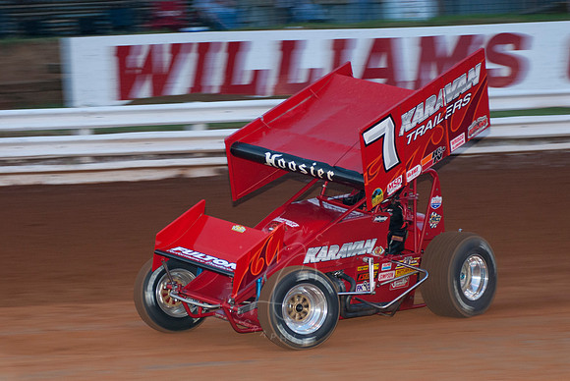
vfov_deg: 9.7
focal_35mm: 142
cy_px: 190
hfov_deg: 14.4
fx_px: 2258
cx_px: 285
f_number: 3.5
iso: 250
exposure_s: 1/320
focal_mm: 95
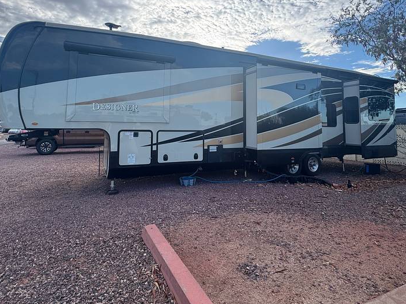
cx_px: 195
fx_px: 235
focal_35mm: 20
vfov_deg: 64.9
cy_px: 111
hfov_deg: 81.7
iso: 40
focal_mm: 2.22
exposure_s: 1/476
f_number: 2.2
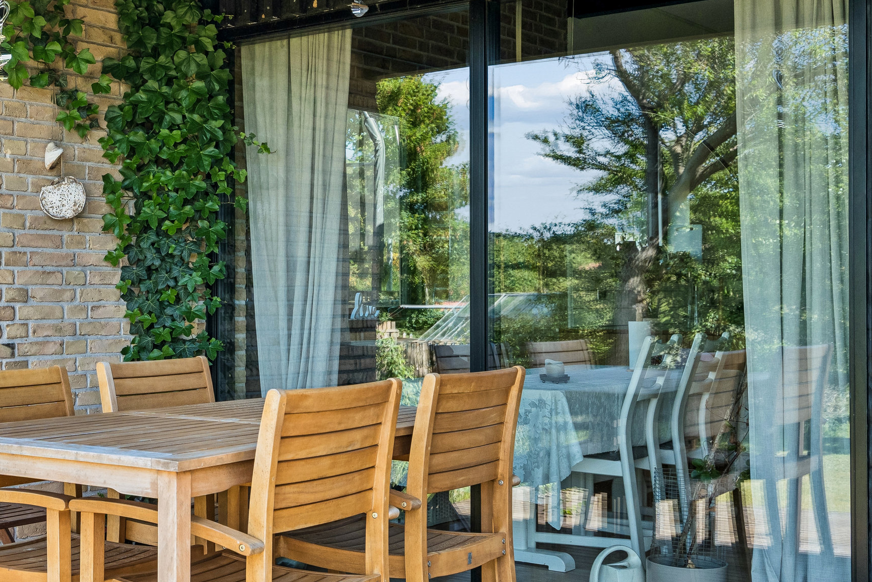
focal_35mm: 54
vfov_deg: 25.1
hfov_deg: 35.8
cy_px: 306
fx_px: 1308
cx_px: 186
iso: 400
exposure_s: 1/250
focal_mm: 31
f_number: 6.3
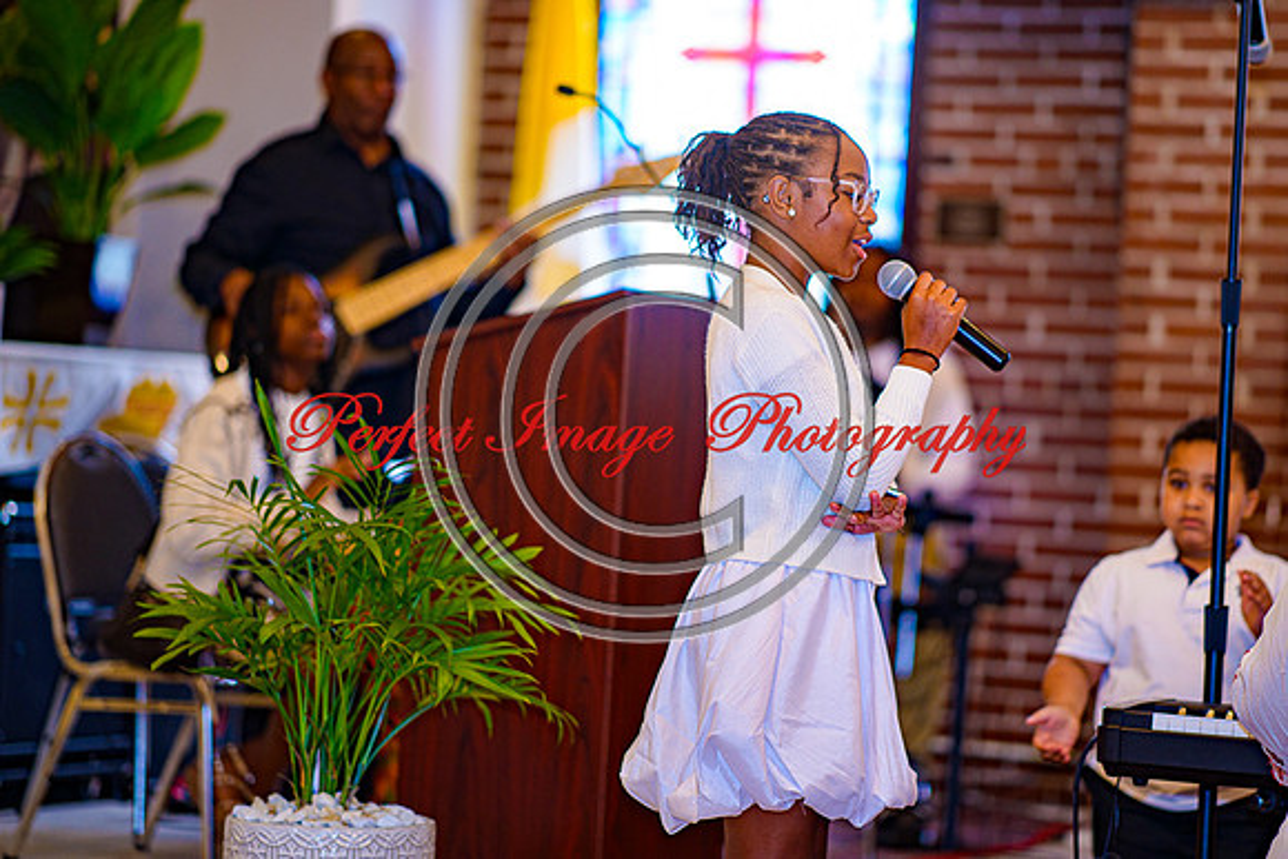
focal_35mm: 125
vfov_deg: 10.9
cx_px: 762
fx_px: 4482
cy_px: 354
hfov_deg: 16.3
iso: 200
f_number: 1.4
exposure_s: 1/100
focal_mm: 105
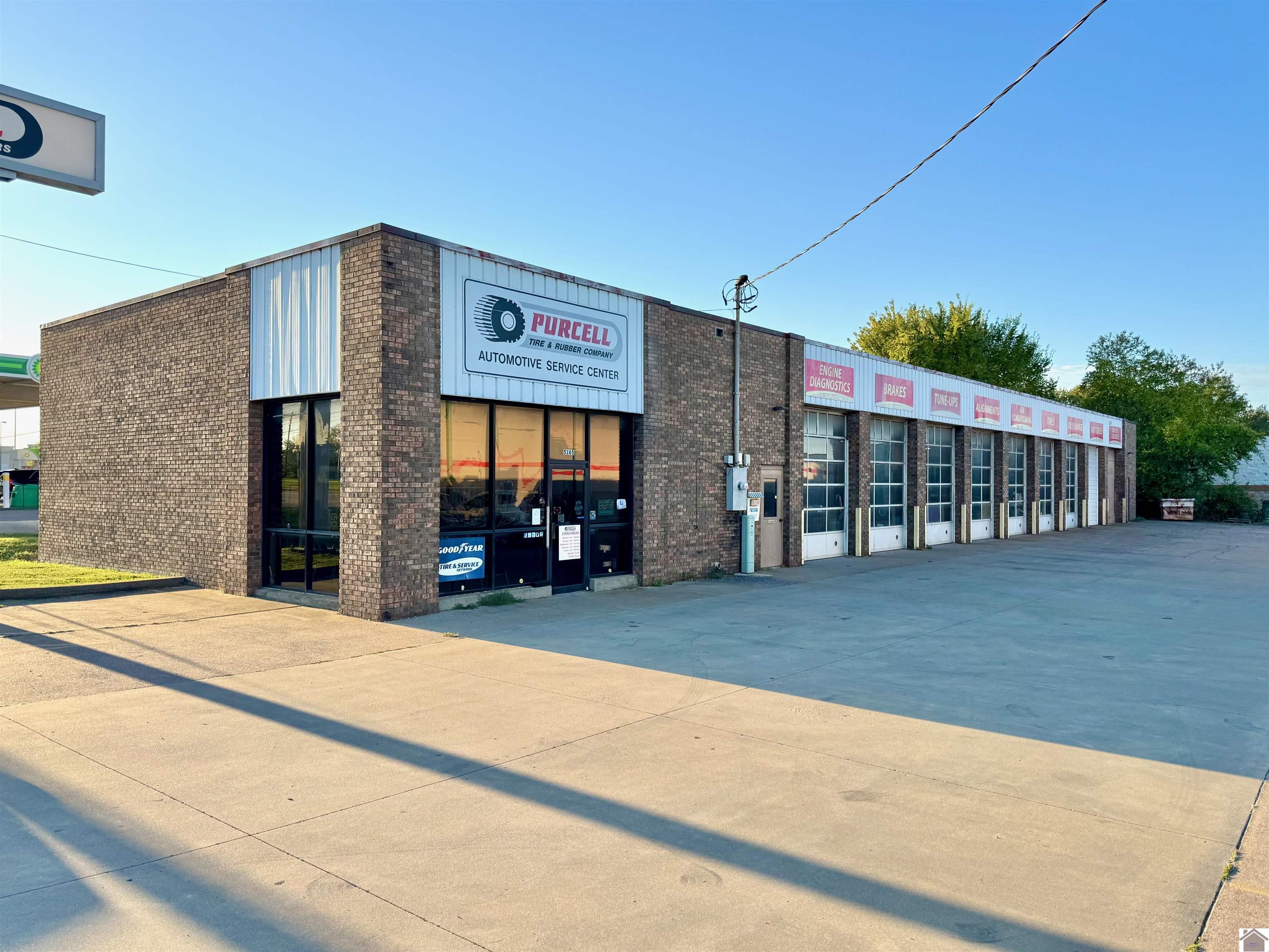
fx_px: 880
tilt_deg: +0.4
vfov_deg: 56.8
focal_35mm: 24
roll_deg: +0.5
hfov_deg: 71.6
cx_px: 634
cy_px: 476
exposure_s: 1/2415
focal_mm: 6.76
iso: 80
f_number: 1.78
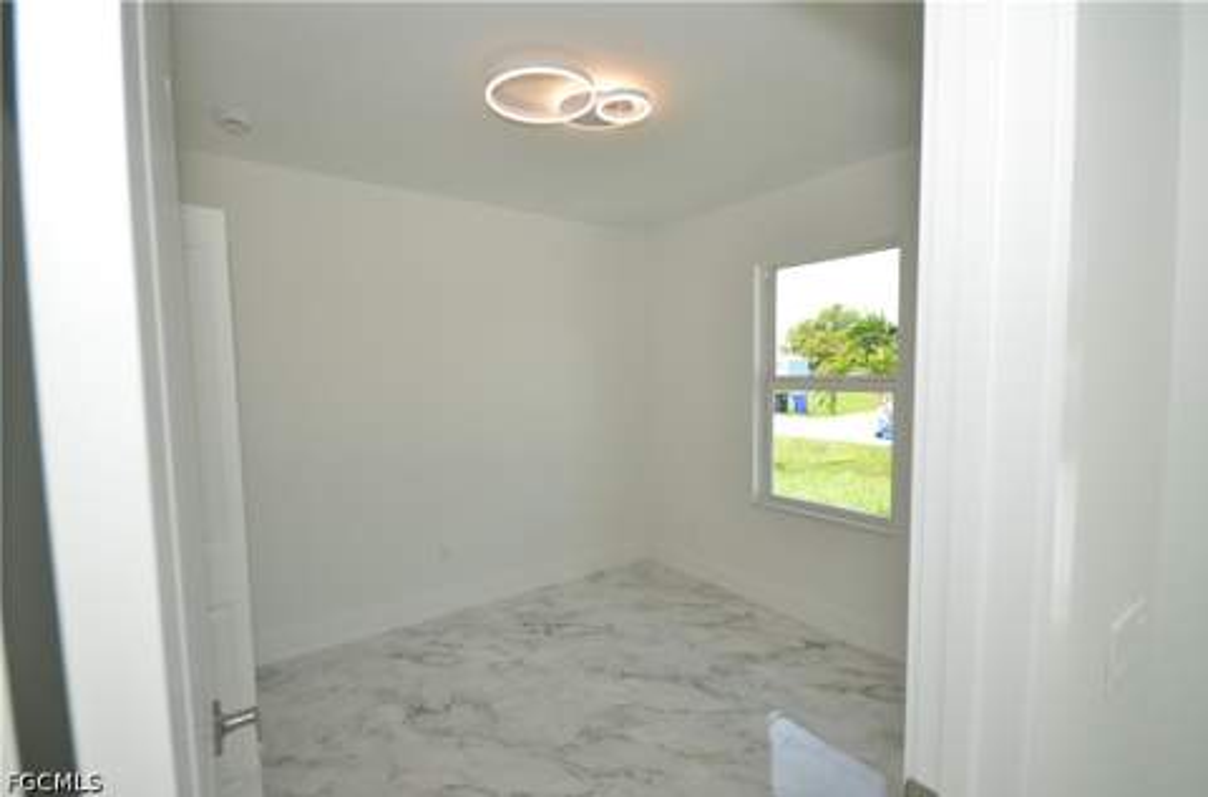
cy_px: 398
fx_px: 552
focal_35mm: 16
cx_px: 604
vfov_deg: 71.7
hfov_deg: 95.1
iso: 160
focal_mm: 11
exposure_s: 1/125
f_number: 5.6
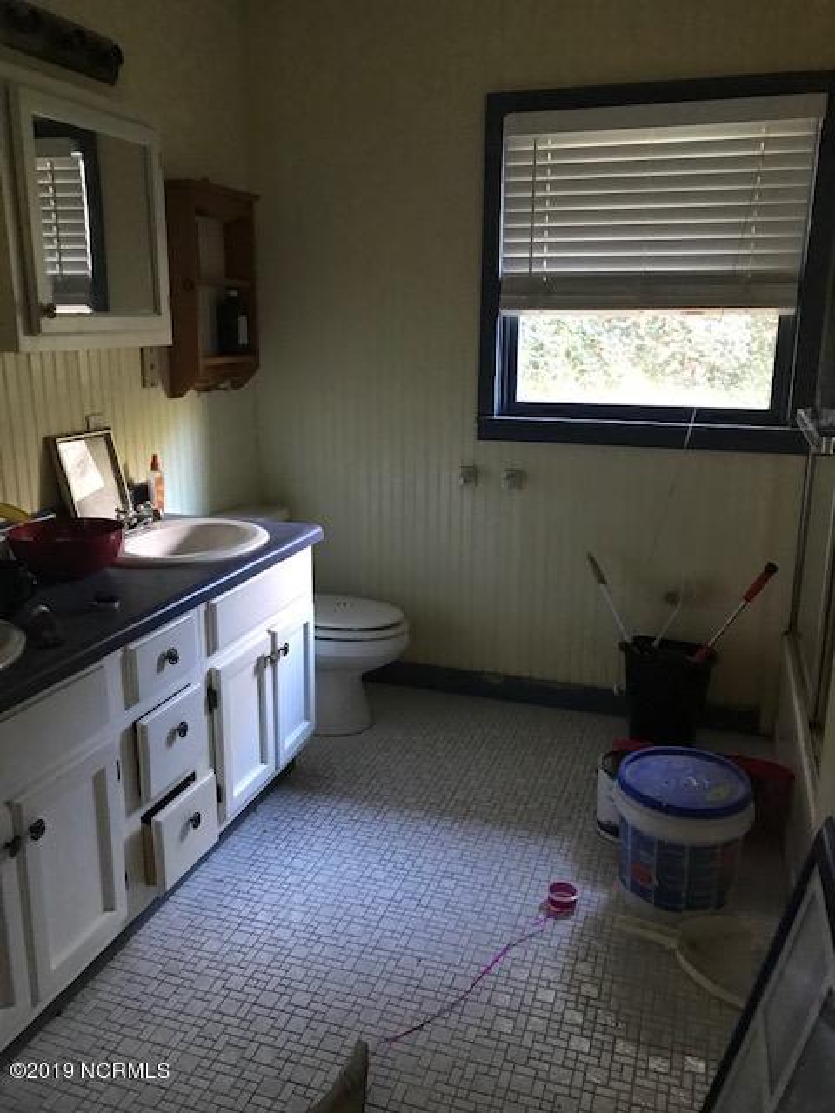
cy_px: 556
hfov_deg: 49.7
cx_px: 418
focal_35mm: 28
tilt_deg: -14.0
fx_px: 901
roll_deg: -1.3
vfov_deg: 63.4
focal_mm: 3.99
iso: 80
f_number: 1.8
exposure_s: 1/6
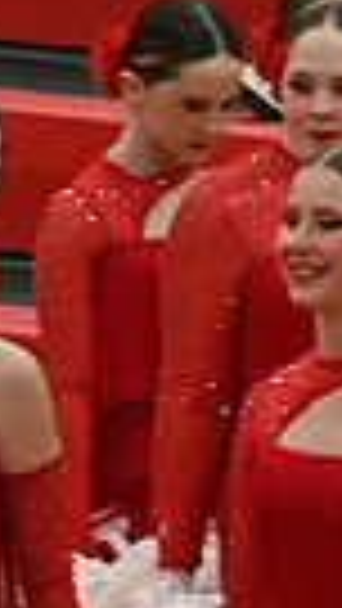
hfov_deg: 0.9
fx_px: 21235
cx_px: -891
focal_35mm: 1318
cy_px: 552
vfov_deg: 1.6
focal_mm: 195
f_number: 4
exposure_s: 1/400
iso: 6400
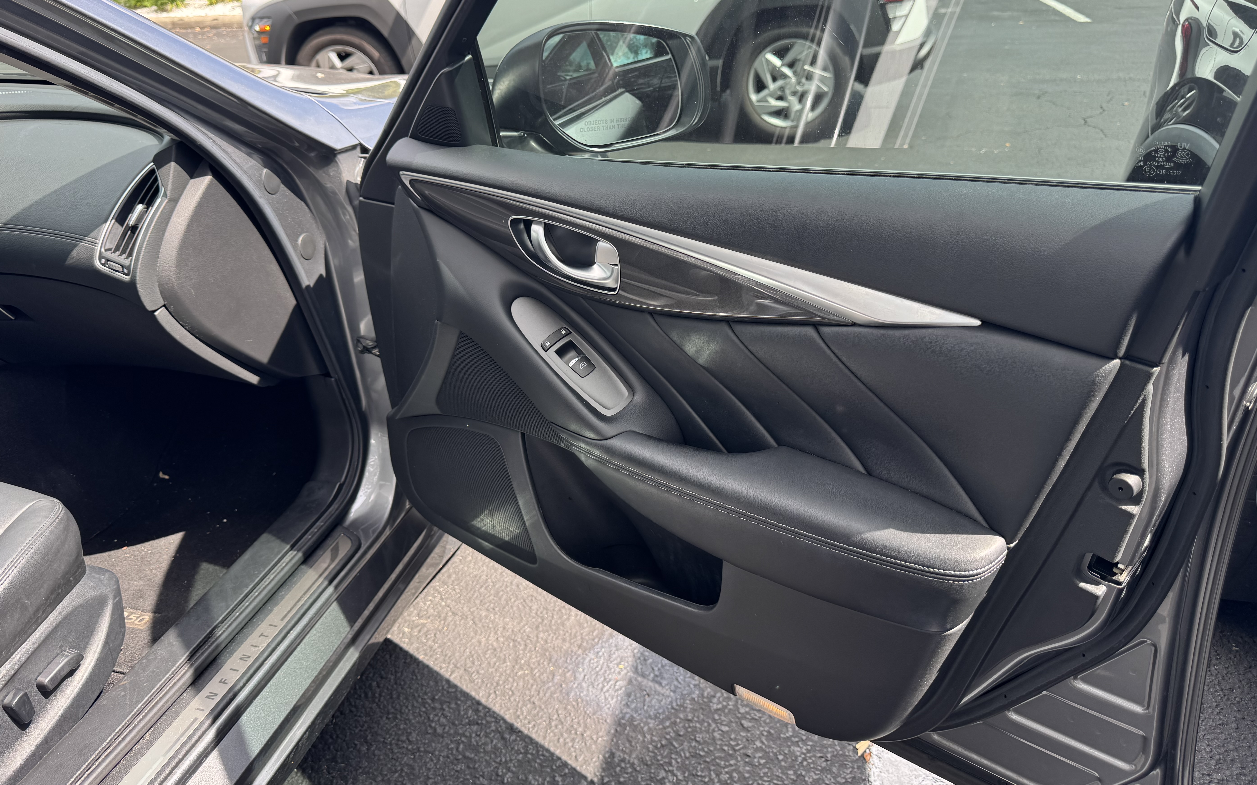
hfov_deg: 70.4
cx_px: 632
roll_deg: +3.0
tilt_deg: -25.9
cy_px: 344
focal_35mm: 26
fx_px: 891
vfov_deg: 47.5
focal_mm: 6.76
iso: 80
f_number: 1.78
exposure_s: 1/430
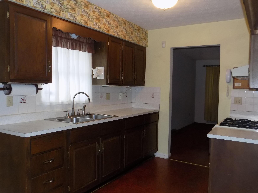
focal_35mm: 29
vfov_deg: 48.2
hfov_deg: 61.7
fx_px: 216
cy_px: 99
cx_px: 126
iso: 200
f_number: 3.1
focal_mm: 4
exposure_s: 1/30
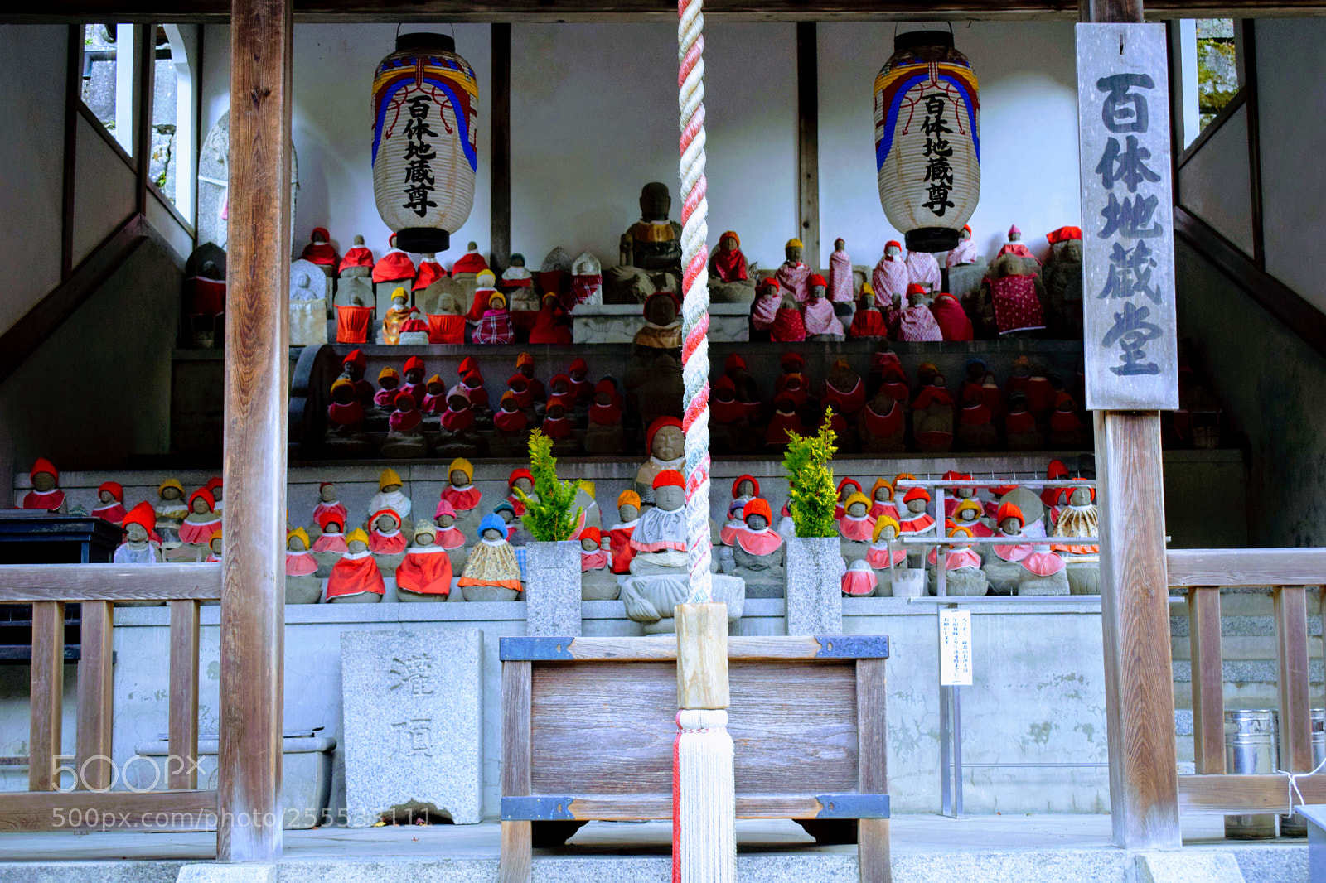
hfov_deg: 37.9
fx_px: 1933
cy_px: 442
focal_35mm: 52
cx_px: 663
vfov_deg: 25.7
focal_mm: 35
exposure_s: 1/60
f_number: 4.5
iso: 1000
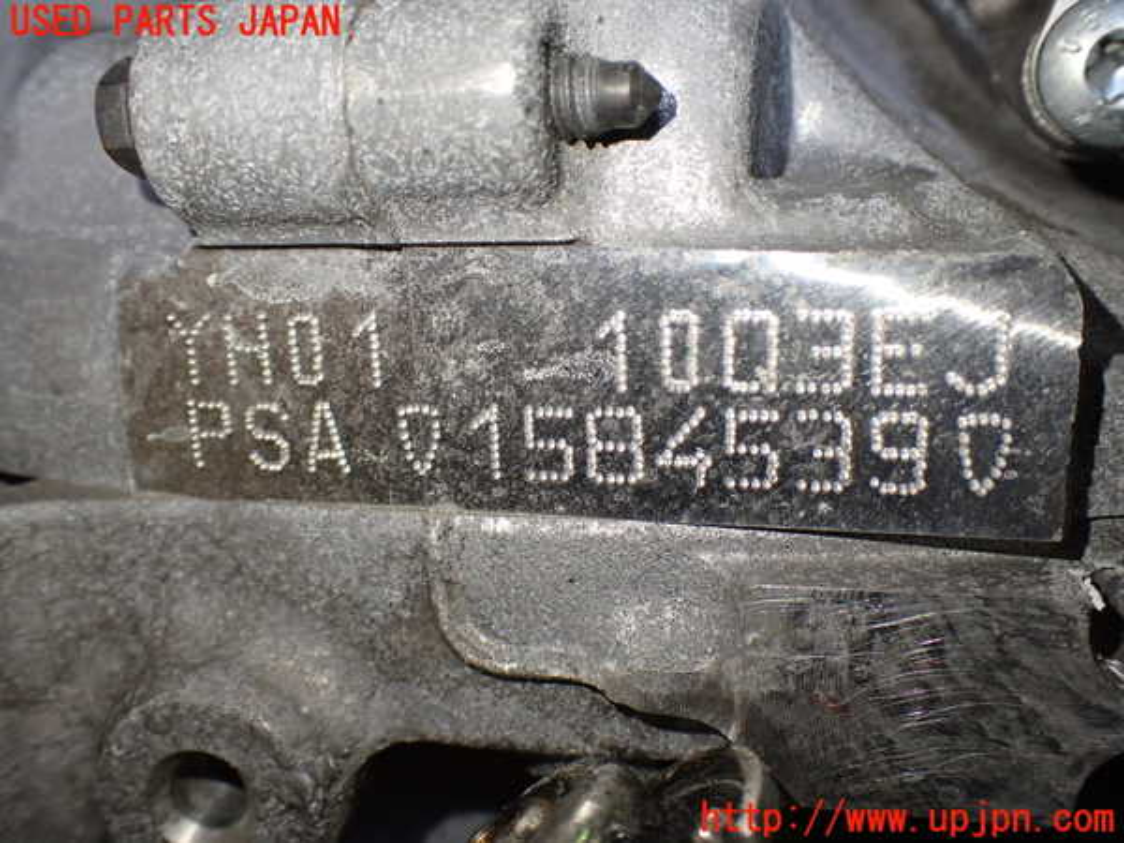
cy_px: 422
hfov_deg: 51.4
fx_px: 1169
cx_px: 562
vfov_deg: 39.7
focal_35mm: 36
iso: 400
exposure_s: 1/160
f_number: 2.5
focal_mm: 6.37
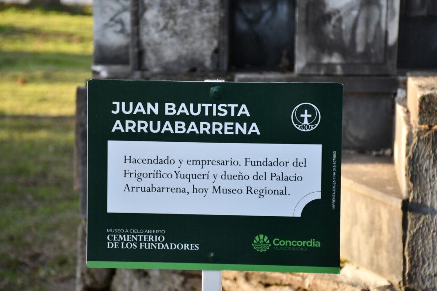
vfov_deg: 11.1
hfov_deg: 16.7
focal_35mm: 123
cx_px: 215
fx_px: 1492
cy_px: 144
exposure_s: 1/200
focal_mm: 80
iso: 180
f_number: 5.3
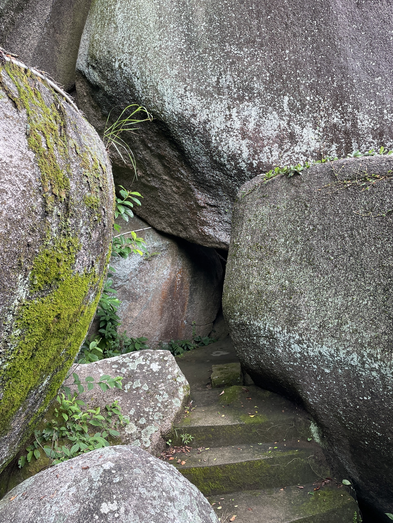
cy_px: 262
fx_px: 394
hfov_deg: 53.1
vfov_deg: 67.3
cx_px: 196
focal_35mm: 26
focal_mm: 4.2
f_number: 1.6
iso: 80
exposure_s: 1/121
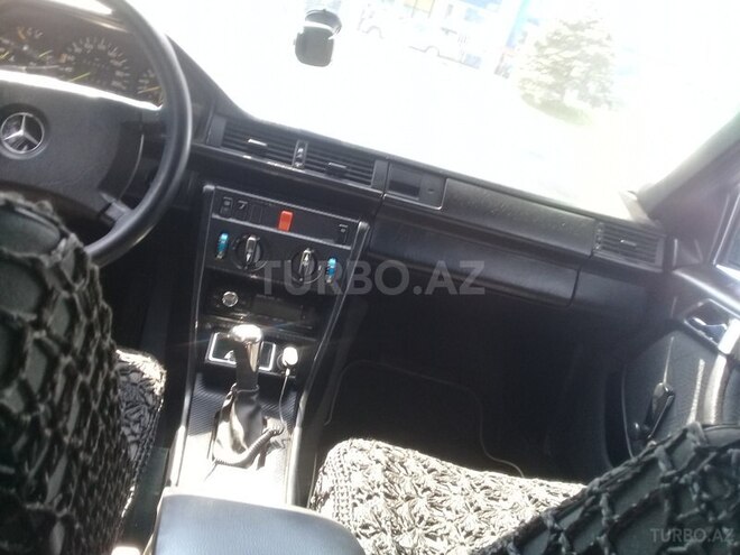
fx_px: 663
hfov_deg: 58.4
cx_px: 370
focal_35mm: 31
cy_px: 278
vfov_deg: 45.4
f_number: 2.2
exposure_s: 1/33
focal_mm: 3.3
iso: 50
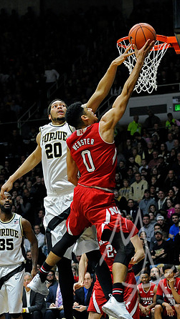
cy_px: 159
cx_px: 90
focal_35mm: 74
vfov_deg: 28.6
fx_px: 628
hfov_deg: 16.3
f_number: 3.5
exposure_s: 1/1000
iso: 4000
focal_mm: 70
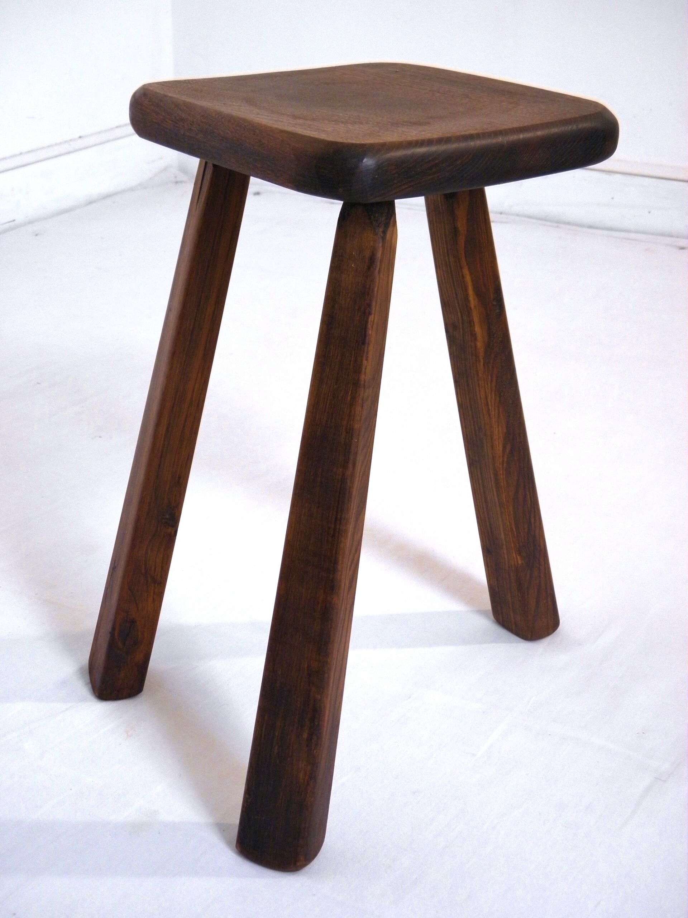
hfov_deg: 29.1
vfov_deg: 38.2
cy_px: 459
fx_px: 1325
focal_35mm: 50
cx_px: 344
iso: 200
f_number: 4
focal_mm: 9.1
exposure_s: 1/30
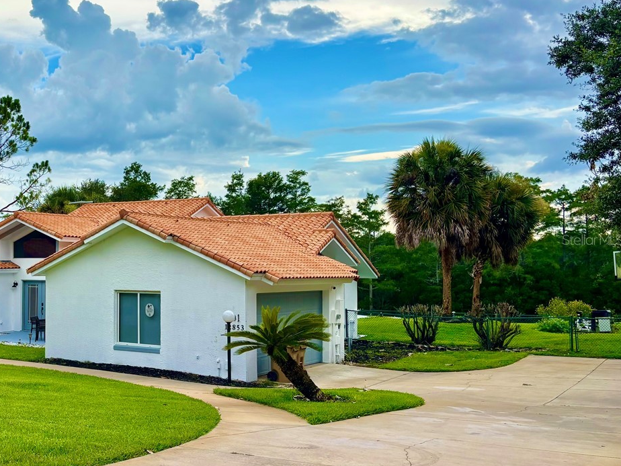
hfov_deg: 39.7
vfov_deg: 32.2
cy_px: 239
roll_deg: -0.6
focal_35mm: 45
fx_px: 807
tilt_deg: +2.1
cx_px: 88
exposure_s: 1/2571
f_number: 1.6
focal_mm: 5.96
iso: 50
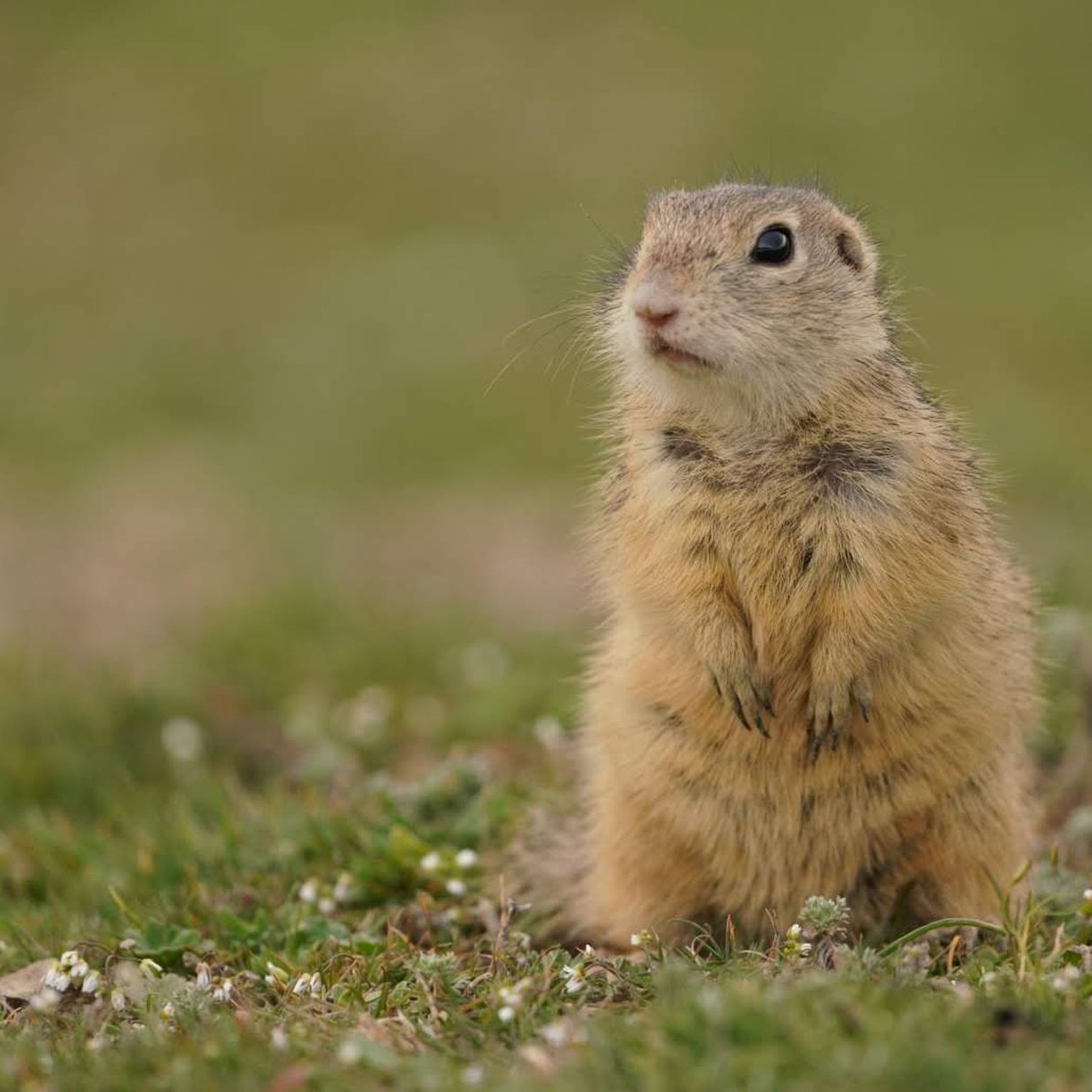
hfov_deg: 2.2
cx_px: 609
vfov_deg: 2.2
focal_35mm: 799
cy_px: 538
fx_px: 28517
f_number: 7.1
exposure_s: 1/500
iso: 1250
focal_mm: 600
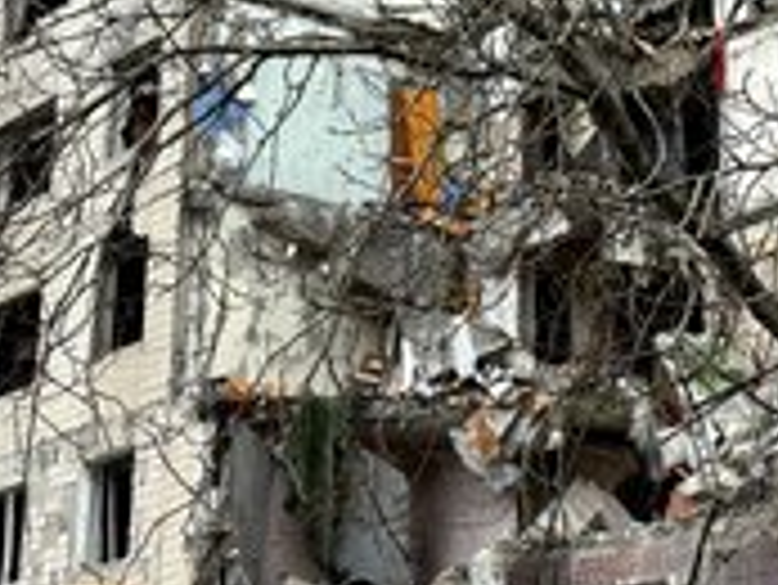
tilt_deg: +18.8
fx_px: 2496
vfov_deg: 13.3
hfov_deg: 17.7
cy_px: 117
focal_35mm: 111
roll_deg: -0.6
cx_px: 517
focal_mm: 6.76
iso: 100
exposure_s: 1/975
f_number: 1.78
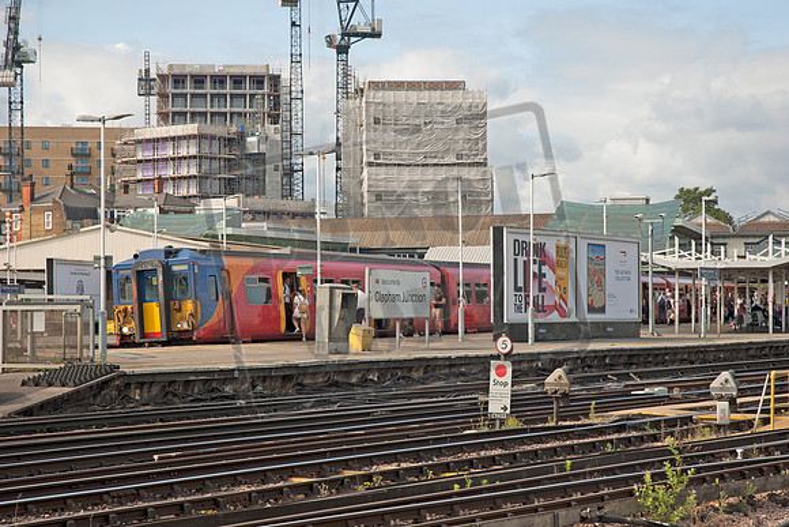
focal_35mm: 90
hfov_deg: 22.6
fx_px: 1973
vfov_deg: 15.2
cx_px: 394
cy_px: 264
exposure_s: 1/500
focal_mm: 60
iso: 200
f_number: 5.6
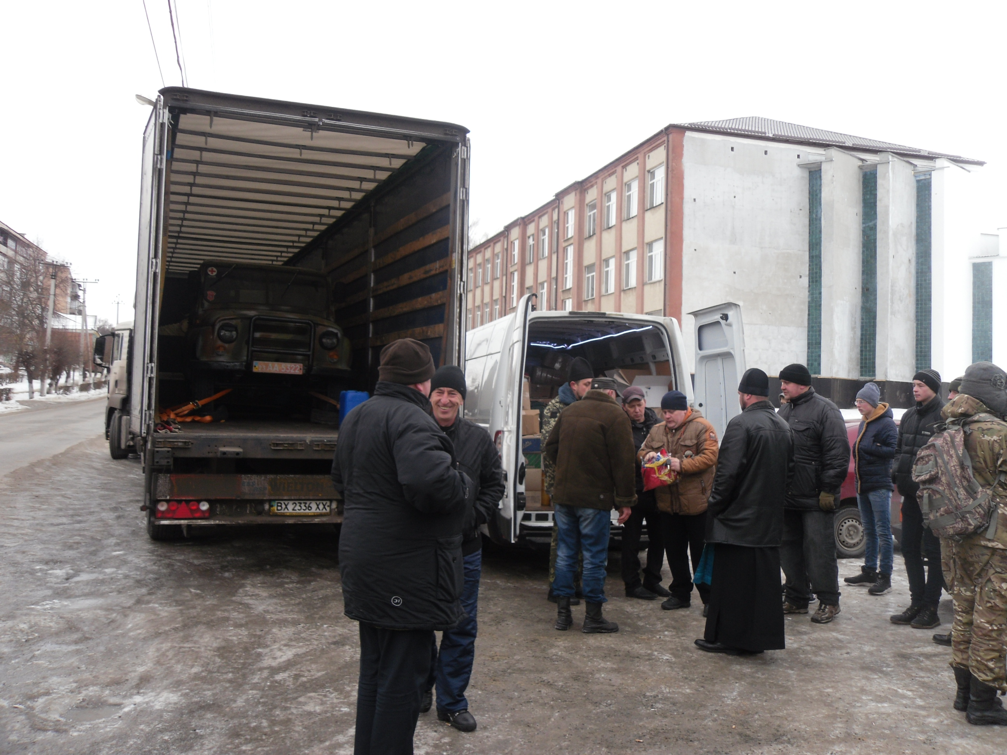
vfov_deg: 40.7
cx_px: 504
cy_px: 378
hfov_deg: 52.6
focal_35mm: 35
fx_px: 1018
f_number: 3.5
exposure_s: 1/90
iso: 80
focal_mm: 6.3
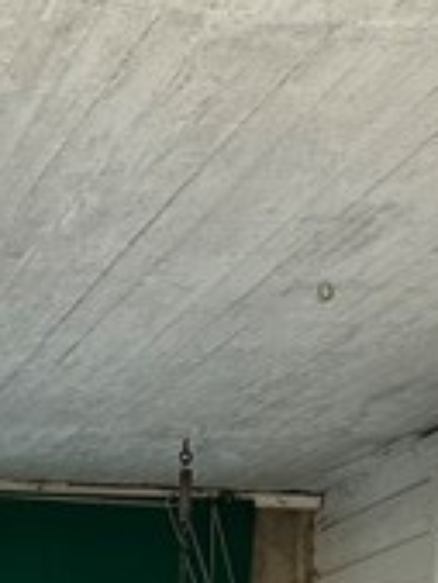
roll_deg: -1.2
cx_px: -14
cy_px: 1373
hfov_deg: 10.2
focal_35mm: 145
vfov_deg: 11.4
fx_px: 2443
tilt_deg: -9.4
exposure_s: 1/121
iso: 64
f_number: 1.78
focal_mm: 6.86
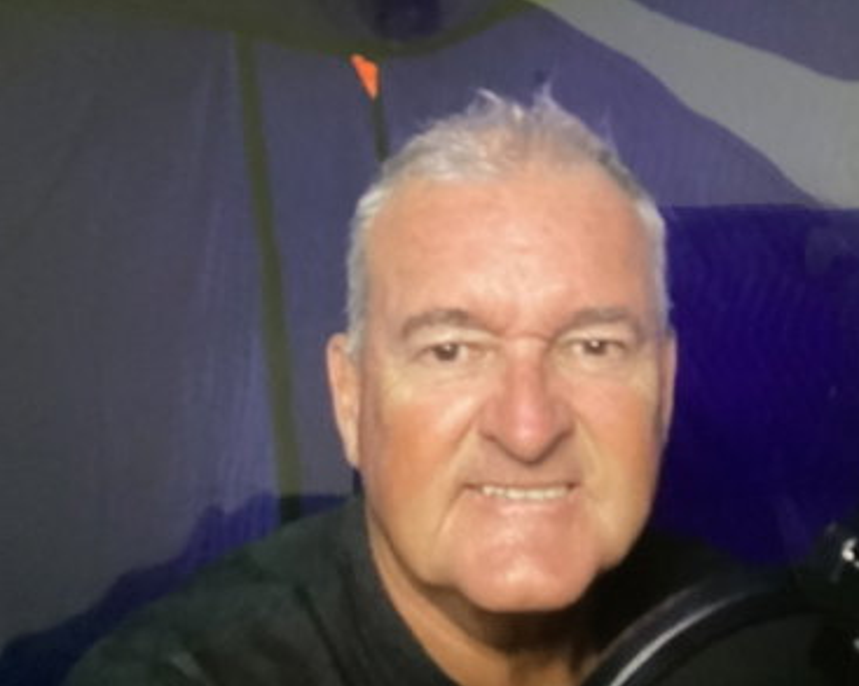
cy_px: 344
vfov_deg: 44.5
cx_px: 449
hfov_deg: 54.2
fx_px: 838
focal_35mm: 33
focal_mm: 3.3
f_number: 2.4
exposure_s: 1/60
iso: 250
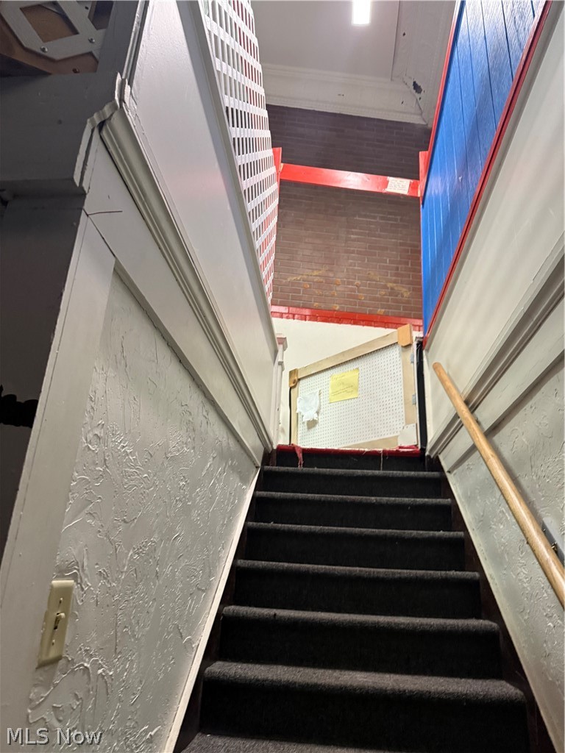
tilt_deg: +20.2
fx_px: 522
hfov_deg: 56.8
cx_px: 282
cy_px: 376
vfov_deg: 71.6
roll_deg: -4.2
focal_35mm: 24
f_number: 1.78
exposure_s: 1/60
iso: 400
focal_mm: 6.76
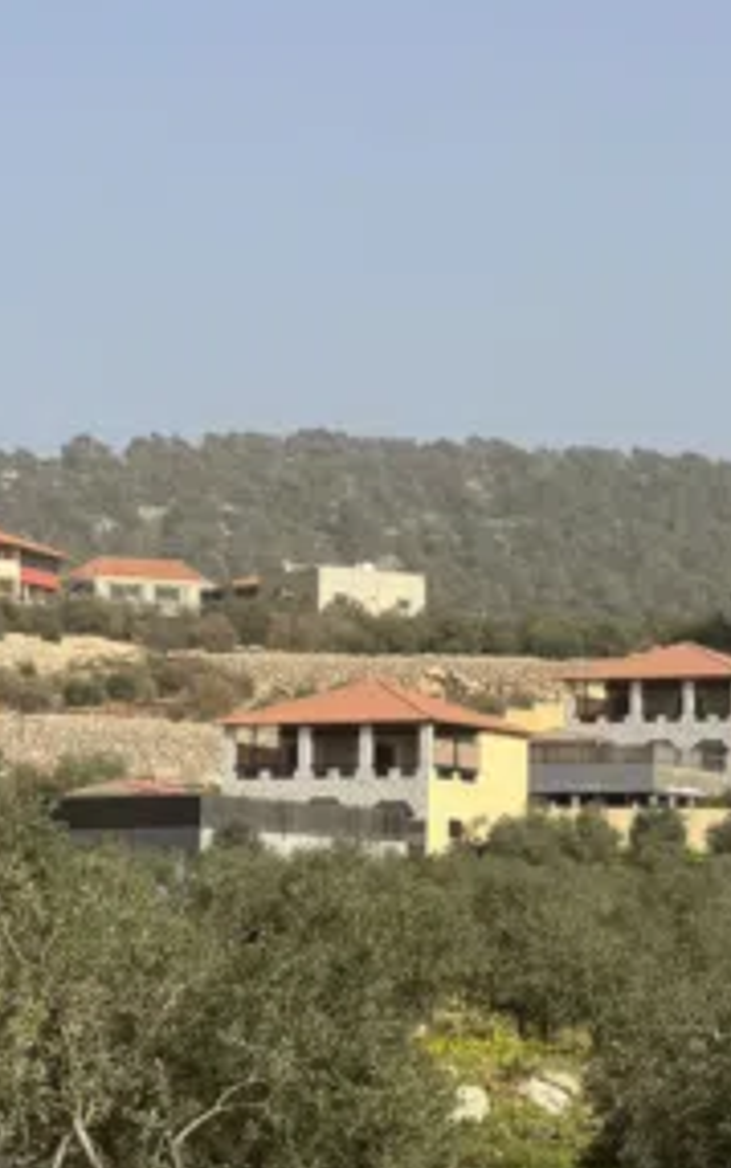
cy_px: 698
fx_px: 3630
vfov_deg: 18.3
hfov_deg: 11.5
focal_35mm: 114
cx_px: 584
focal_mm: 9
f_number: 2.8
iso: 32
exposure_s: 1/791
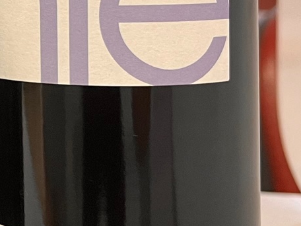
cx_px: -139
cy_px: 0
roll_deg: +2.1
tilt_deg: -2.7
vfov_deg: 12.7
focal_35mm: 115
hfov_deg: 15.8
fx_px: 1000
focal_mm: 5.1
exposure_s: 1/50
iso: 125
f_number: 1.6
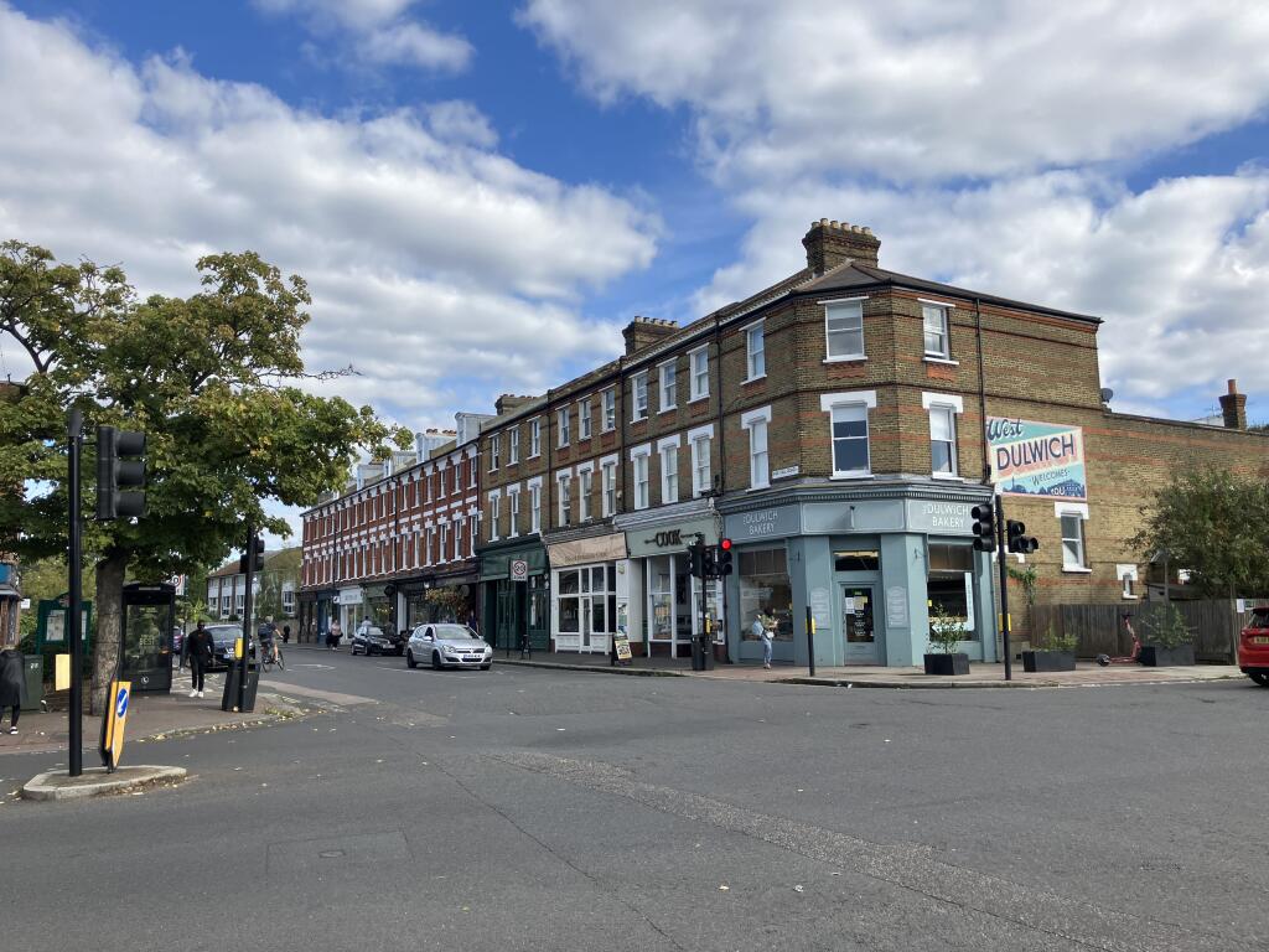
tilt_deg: +8.5
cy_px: 476
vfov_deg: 49.7
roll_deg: +0.9
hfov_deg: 63.4
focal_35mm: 28
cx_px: 634
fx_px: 1026
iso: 32
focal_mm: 3.99
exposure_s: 1/1517
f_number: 1.8
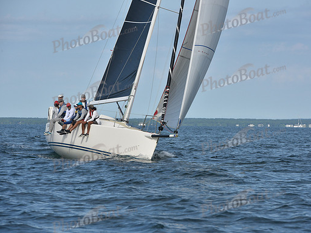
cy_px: 116
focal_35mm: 218
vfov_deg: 6.8
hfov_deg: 9.1
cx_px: 169
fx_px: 1959
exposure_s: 1/1000
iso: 320
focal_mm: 200
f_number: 10
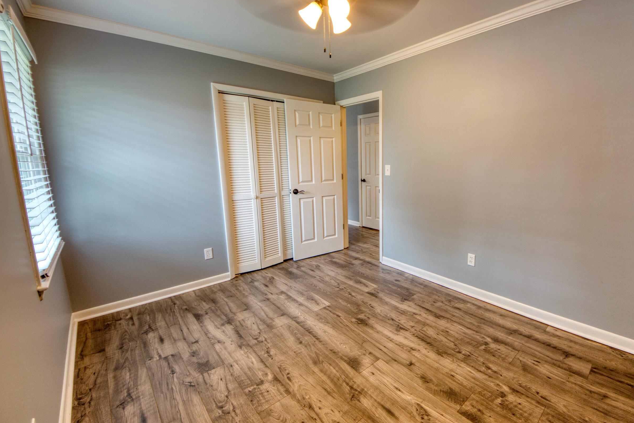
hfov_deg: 99.5
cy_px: 201
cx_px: 369
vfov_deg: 77.3
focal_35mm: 15
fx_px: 264
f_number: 9
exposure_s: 1/8
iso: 200
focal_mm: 8
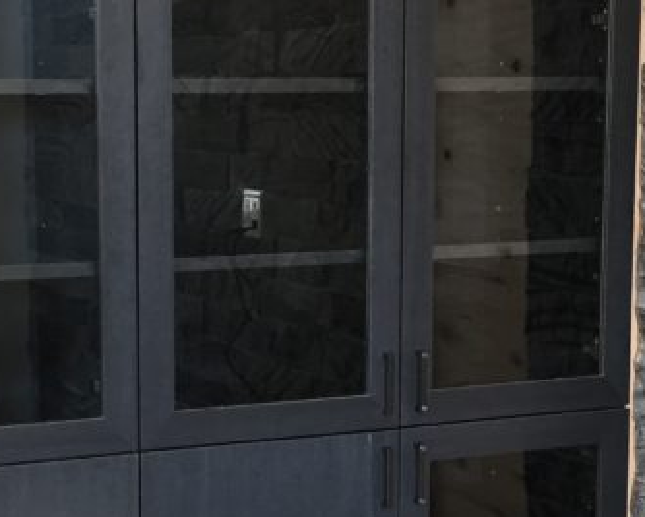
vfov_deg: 17.7
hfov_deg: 21.8
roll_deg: -0.9
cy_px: 325
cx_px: 190
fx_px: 1662
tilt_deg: -7.4
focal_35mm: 87
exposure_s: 1/30
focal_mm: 4.15
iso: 50
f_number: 2.2
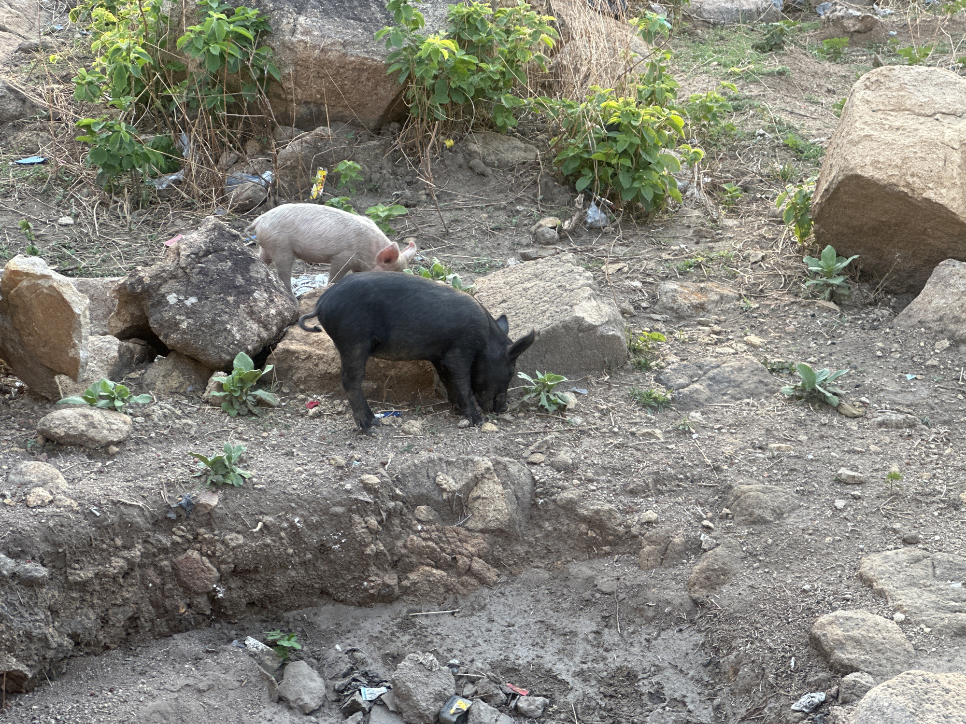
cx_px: 483
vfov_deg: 19.1
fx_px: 2149
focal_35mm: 77
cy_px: 362
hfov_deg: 25.3
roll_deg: +6.7
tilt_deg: -21.2
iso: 64
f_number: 2.8
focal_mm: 9
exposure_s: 1/99
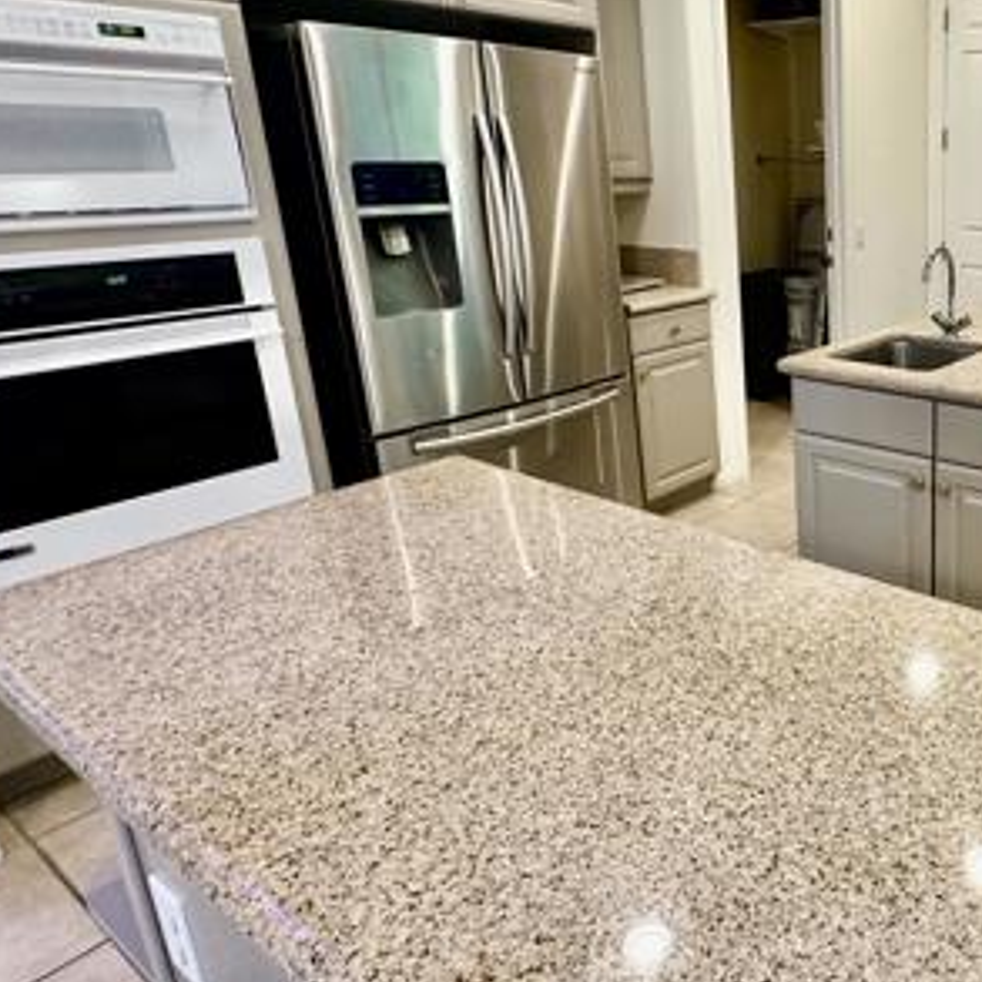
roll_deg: -0.5
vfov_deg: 58.7
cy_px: 402
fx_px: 867
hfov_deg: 50.7
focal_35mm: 27
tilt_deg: -15.3
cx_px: 922
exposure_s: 1/60
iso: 320
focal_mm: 2.22
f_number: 2.2
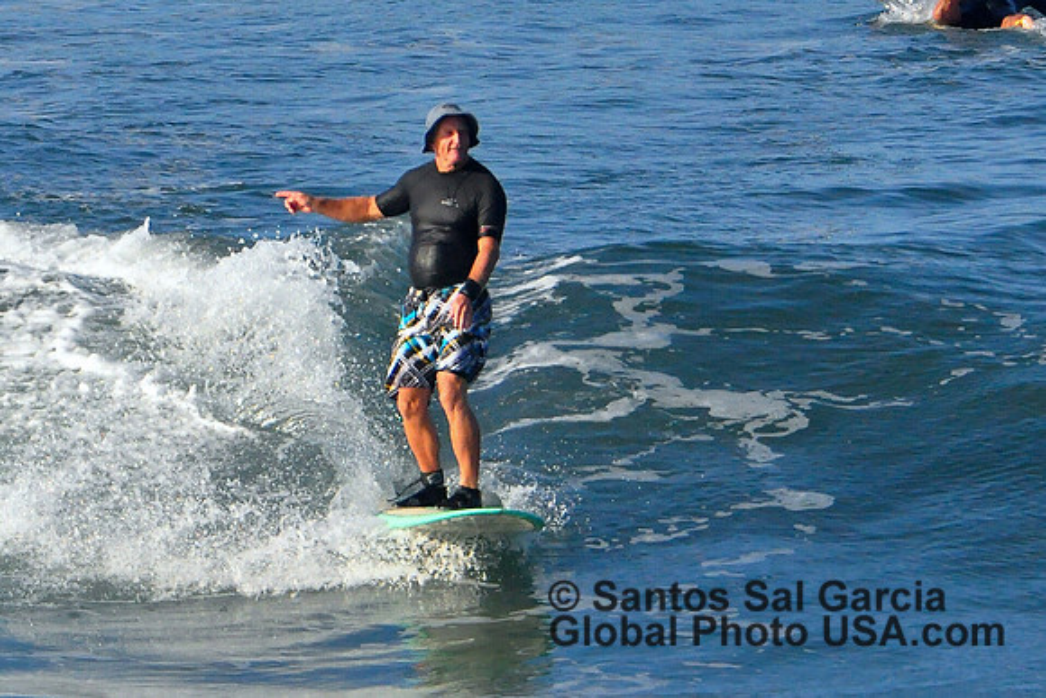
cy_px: 349
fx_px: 23975
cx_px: 523
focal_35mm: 825
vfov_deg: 1.7
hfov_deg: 2.5
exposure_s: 1/2500
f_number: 8
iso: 1250
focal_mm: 550
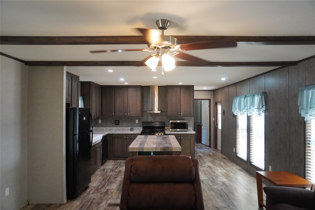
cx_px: 158
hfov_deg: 73.7
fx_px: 210
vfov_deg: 53.1
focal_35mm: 24
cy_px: 105
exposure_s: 1/160
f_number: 3.5
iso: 2000
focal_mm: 16
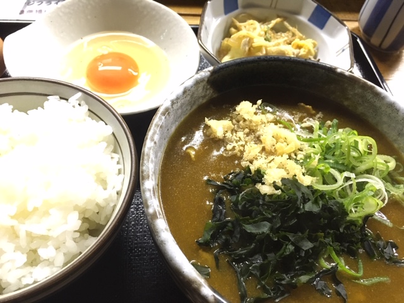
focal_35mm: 29
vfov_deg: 48.2
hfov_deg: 61.7
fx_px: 338
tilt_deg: -55.1
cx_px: 202
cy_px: 152
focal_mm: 4.15
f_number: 2.2
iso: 250
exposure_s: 1/15
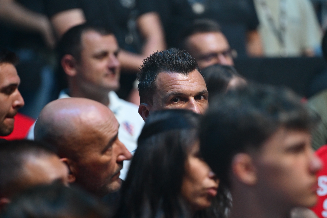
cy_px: 109
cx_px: 164
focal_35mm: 277
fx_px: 2516
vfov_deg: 5.0
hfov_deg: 7.4
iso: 3200
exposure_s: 1/320
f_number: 2.8
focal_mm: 185
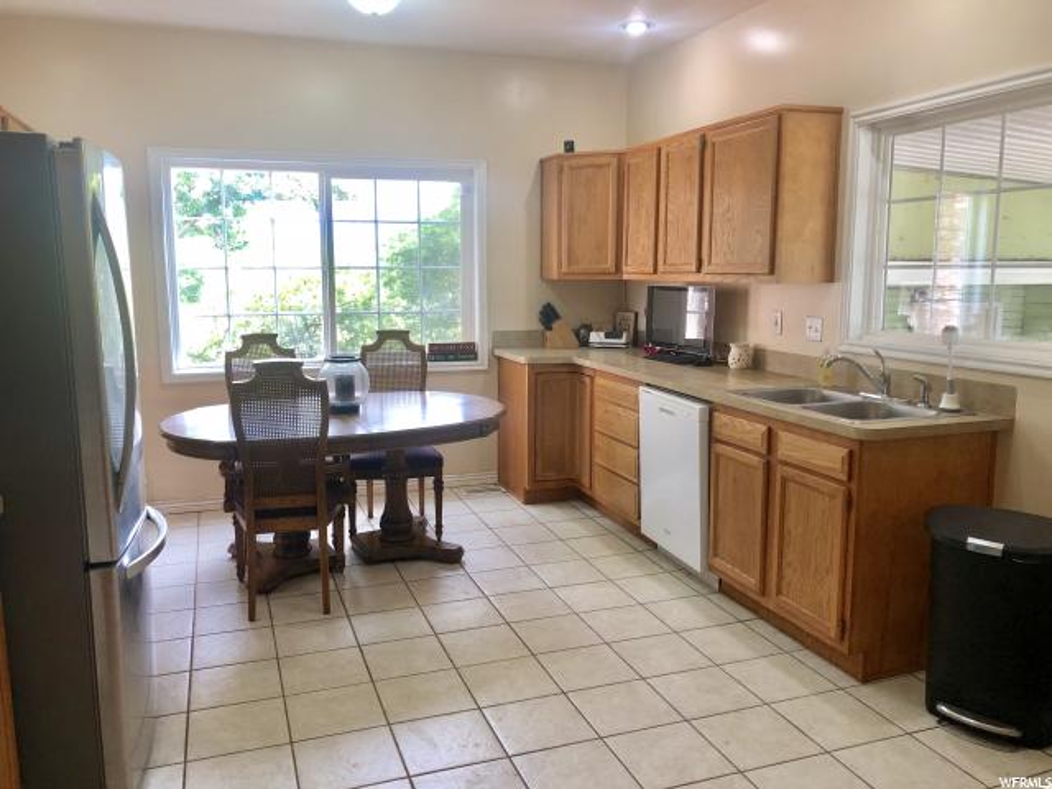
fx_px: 851
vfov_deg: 49.7
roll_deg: -0.1
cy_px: 394
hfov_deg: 63.4
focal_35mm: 28
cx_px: 526
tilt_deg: -6.8
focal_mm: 3.99
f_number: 1.8
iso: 32
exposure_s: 1/40
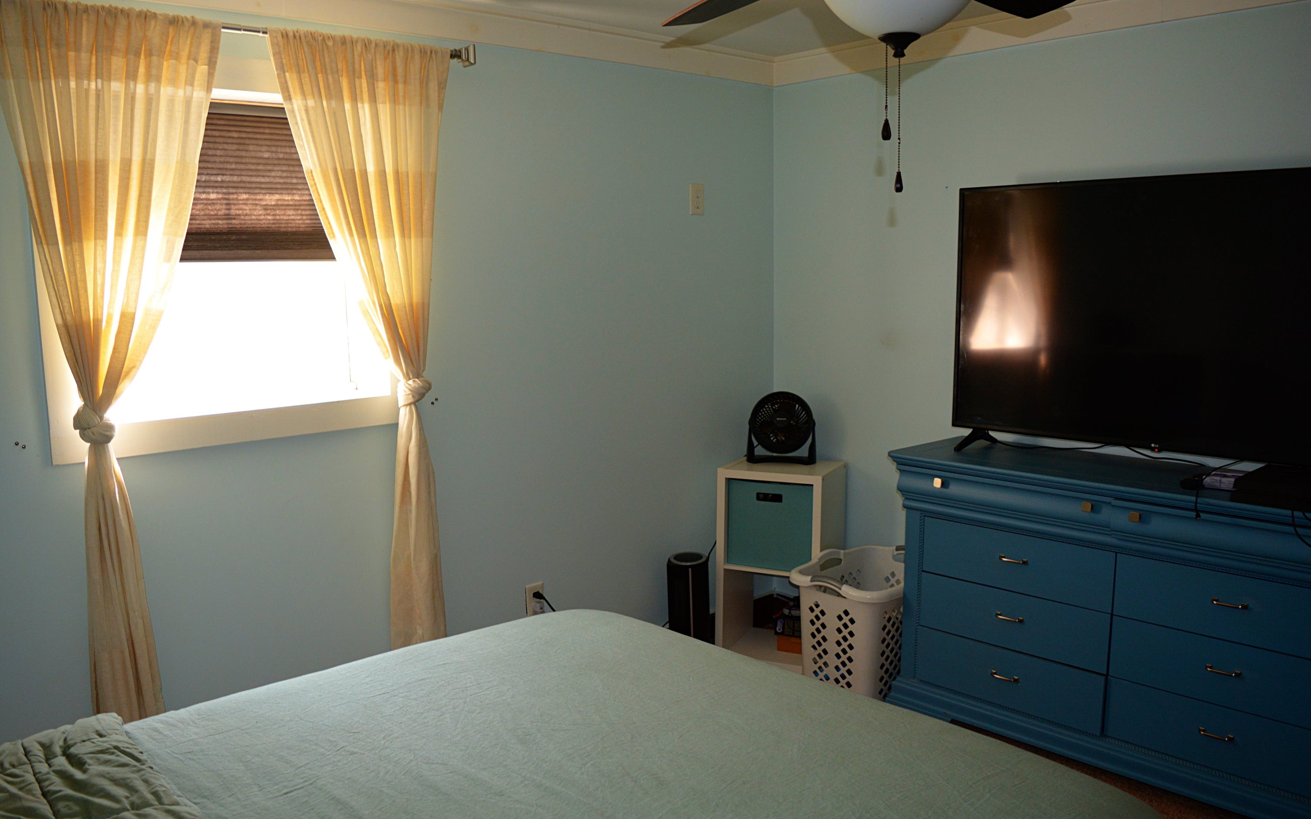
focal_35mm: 28
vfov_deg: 44.5
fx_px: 1000
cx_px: 647
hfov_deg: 66.5
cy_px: 433
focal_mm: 18
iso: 400
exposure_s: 1/60
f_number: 3.5
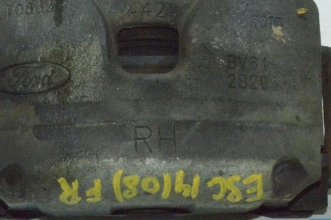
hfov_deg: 20.0
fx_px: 937
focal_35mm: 102
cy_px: 82
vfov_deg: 13.4
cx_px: 131
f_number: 29
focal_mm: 32
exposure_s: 1/60
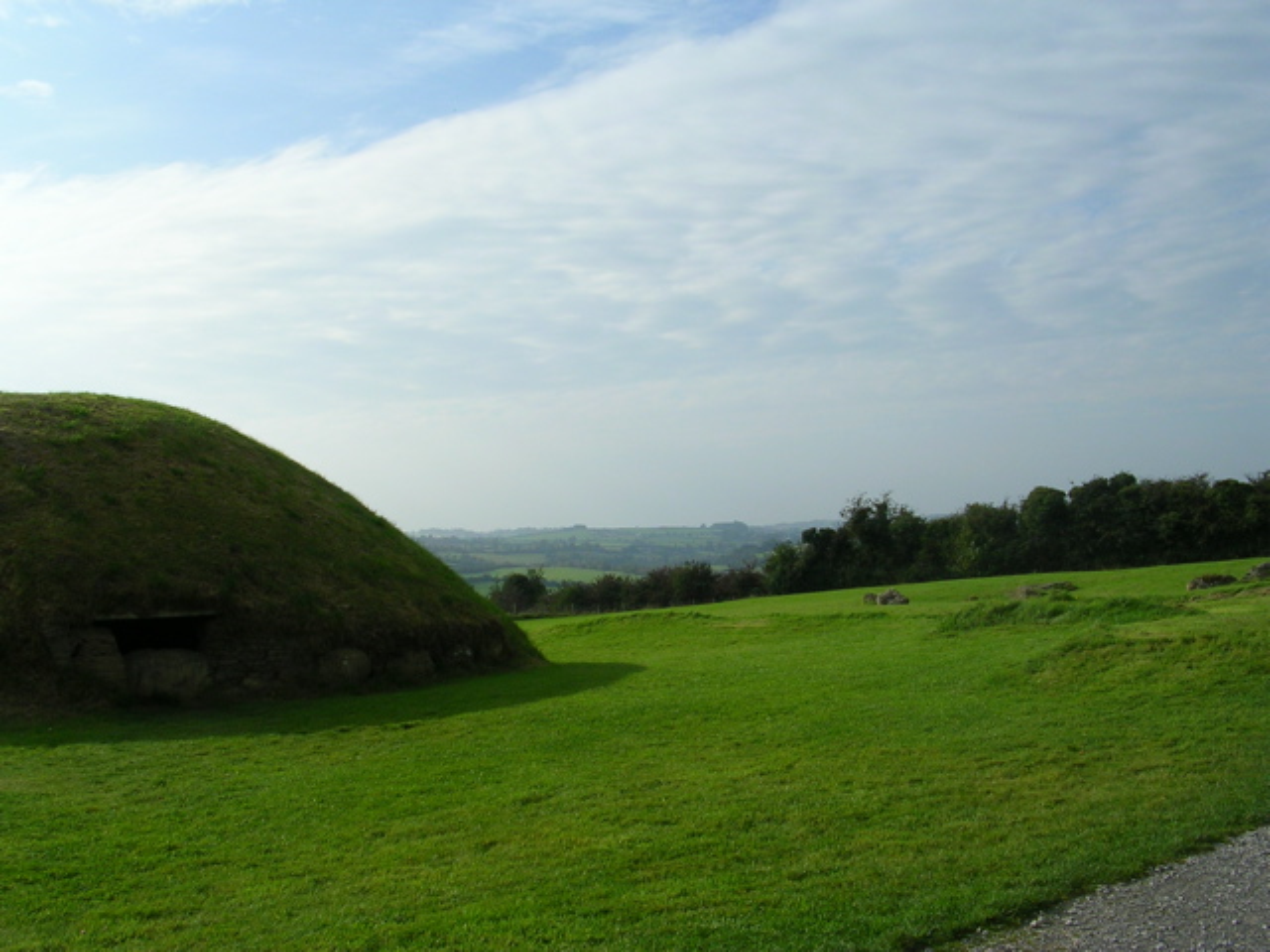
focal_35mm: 38
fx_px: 1394
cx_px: 635
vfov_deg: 37.7
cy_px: 476
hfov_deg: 49.0
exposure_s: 1/510
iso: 50
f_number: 5.6
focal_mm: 5.8
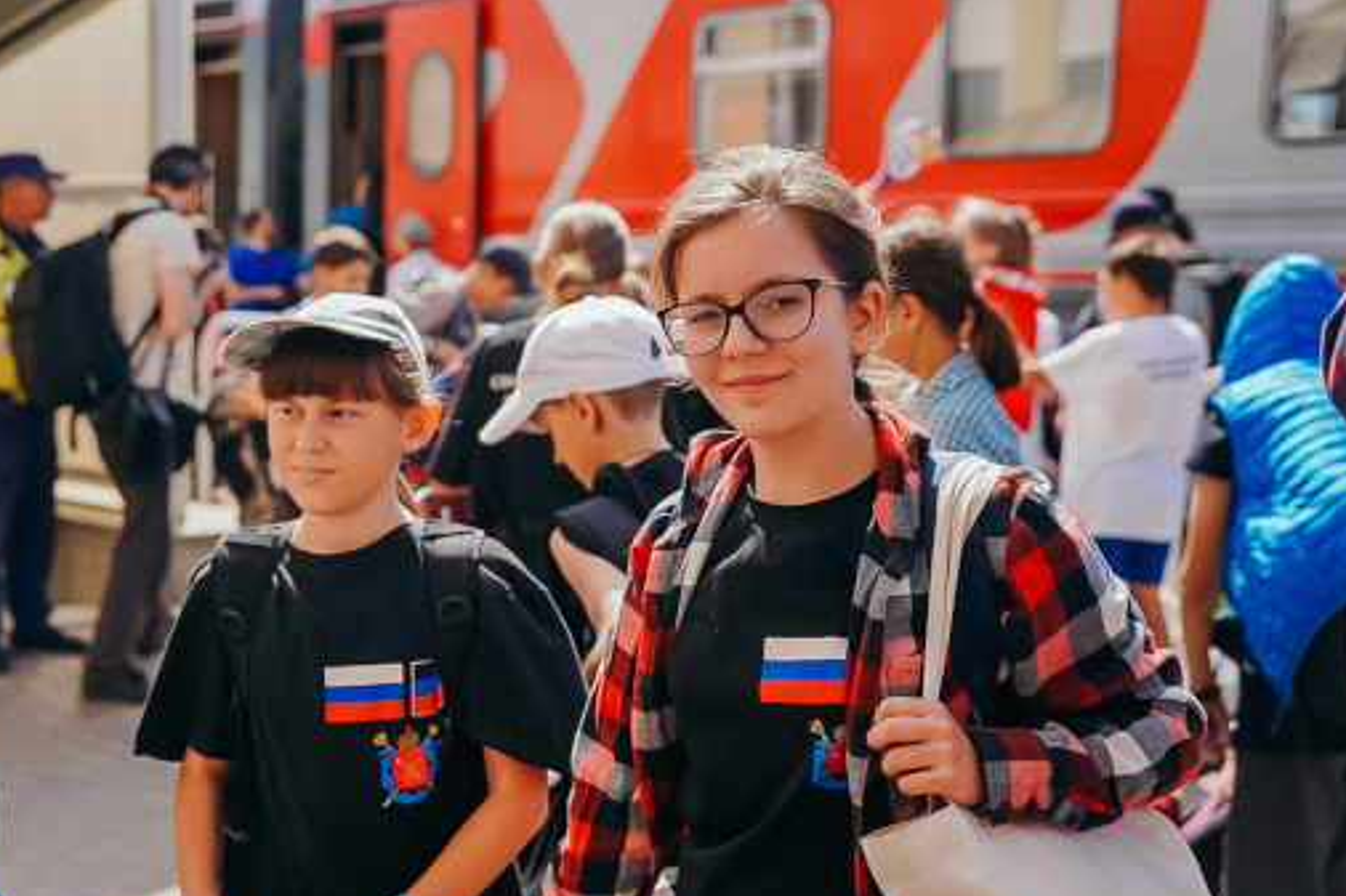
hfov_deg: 38.1
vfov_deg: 25.9
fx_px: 1946
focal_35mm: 52
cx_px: 601
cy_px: 526
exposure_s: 1/1600
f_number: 3.5
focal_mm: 43.9
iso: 400
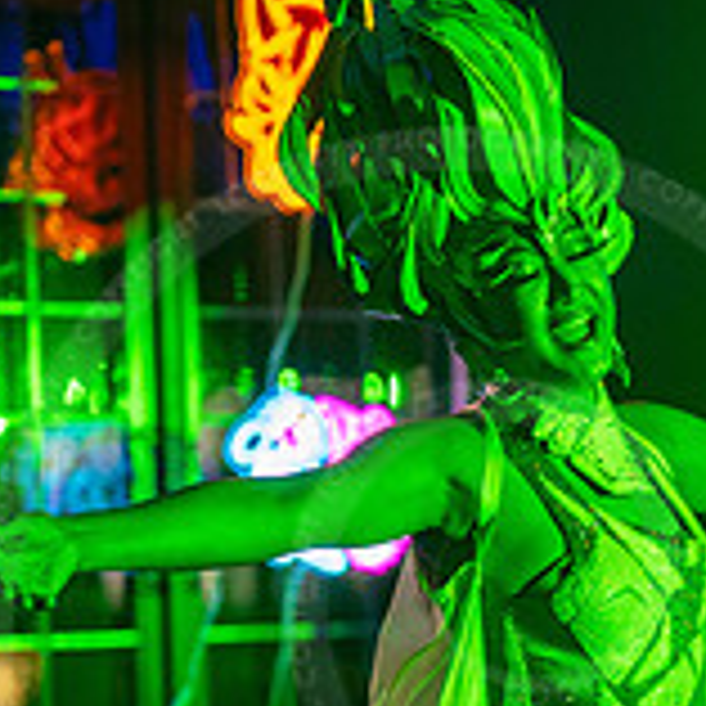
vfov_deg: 14.1
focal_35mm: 122
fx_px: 2815
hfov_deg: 14.2
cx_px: 576
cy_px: 675
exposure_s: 1/400
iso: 800
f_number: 1.3
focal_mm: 50
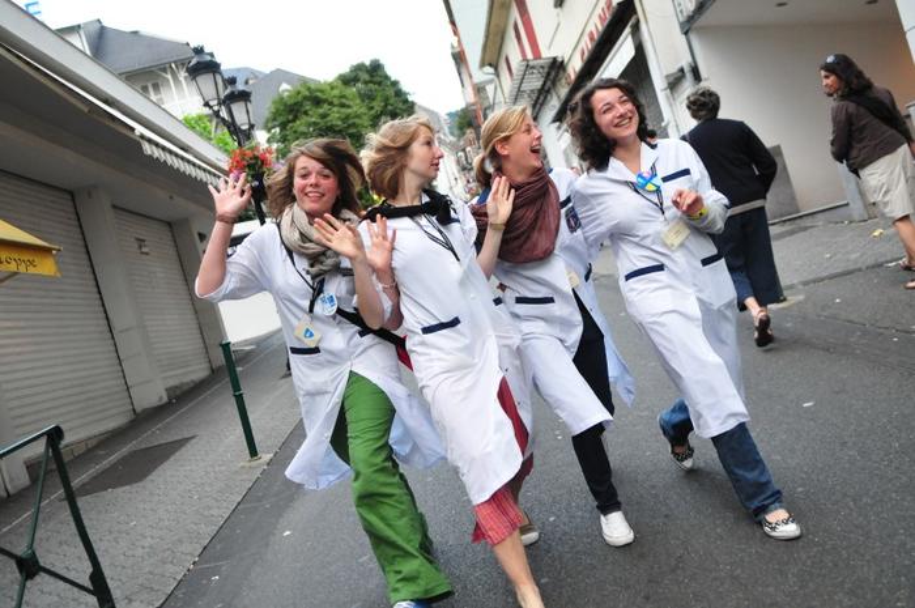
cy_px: 304
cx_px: 458
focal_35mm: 34
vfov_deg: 38.3
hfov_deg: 55.2
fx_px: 876
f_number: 2.8
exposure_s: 1/320
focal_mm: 23
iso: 1250
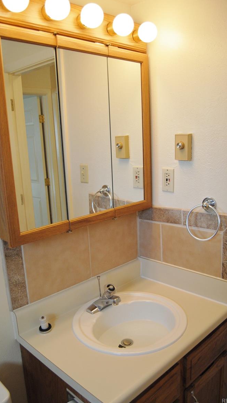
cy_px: 199
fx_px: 310
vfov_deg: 66.1
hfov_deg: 40.2
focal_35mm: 29
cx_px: 113
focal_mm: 18
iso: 360
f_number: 3.5
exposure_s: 1/125
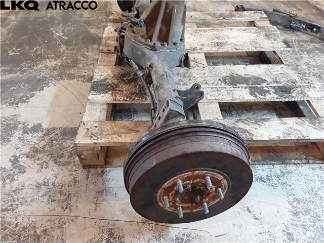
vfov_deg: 49.7
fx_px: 262
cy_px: 122
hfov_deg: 63.4
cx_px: 162
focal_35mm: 28
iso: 100
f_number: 1.9
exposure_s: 1/50
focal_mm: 2.91
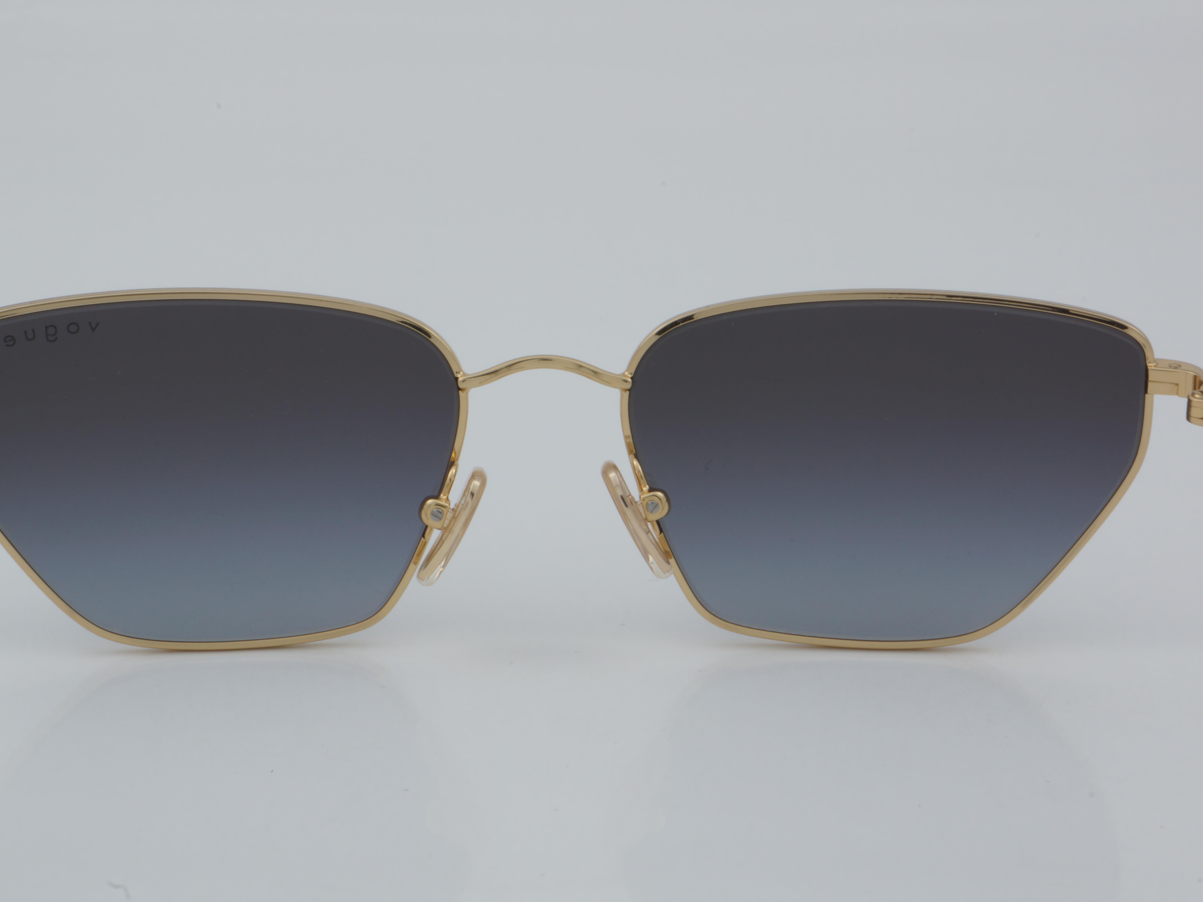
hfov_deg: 21.9
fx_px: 3112
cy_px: 451
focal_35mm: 90
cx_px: 546
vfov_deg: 16.5
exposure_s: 1/4
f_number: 32
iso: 100
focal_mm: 55
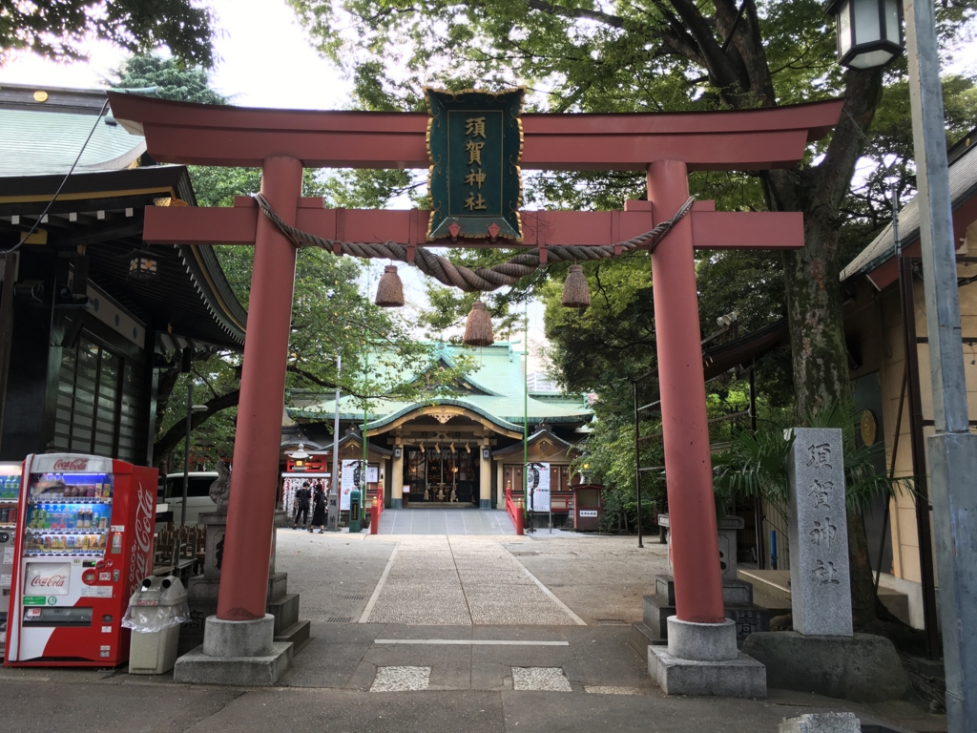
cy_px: 366
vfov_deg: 48.2
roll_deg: +0.1
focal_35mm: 29
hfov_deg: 61.7
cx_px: 488
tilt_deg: +10.8
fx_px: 818
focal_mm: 4.15
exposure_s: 1/40
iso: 25
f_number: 2.2
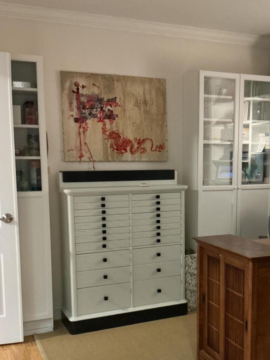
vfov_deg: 41.8
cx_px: 181
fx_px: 468
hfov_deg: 31.9
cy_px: 223
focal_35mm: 45
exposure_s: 1/30
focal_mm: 3
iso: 500
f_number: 1.8
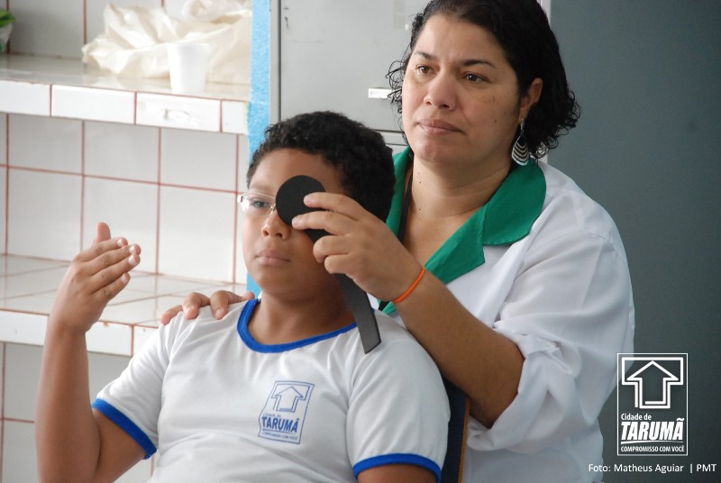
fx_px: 4062
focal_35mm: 202
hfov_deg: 10.1
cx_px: 360
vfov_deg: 6.8
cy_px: 242
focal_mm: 135
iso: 1250
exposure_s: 1/50
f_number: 5.6
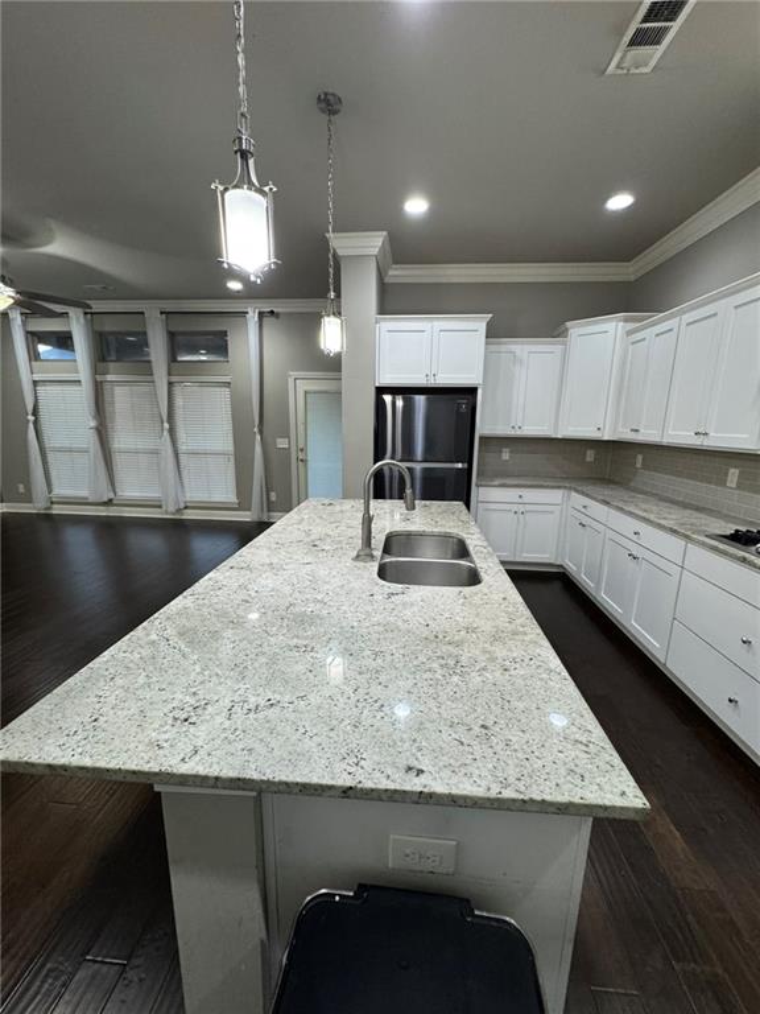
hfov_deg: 85.7
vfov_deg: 102.1
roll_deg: -0.8
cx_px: 380
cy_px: 507
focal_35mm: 14
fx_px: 410
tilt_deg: -12.2
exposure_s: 1/60
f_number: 2.2
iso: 250
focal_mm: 2.22
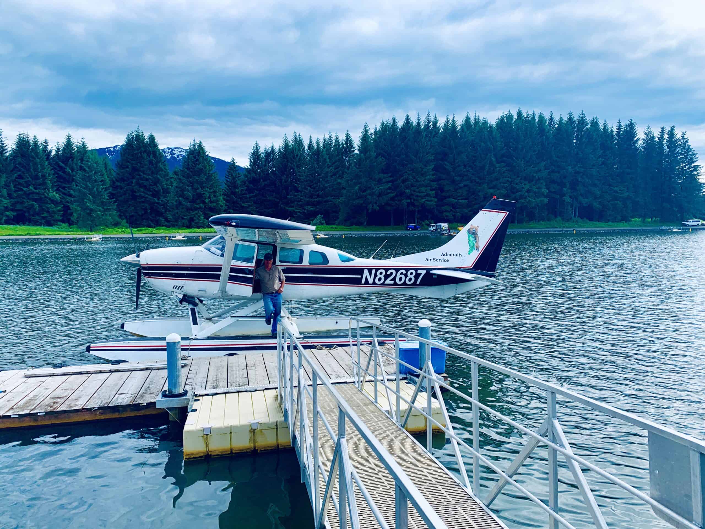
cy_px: 264
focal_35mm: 26
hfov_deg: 67.3
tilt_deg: -4.4
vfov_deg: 53.1
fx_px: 530
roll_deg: +1.2
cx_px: 352
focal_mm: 4.25
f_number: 1.8
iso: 25
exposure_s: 1/2075
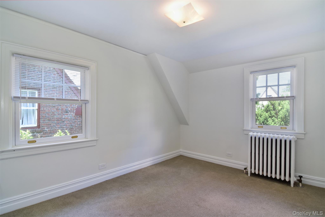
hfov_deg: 95.0
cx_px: 162
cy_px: 108
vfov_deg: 72.0
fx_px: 149
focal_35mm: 16
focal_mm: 11
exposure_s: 1/40
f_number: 8
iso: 640
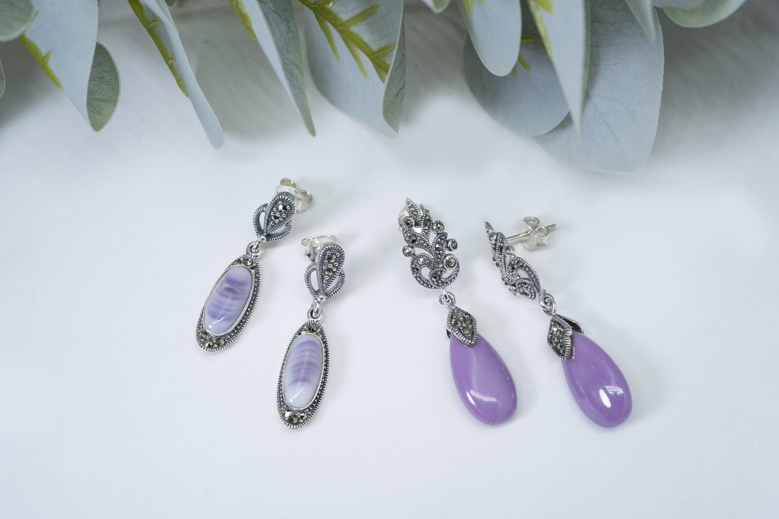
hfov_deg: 38.9
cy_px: 262
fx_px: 1103
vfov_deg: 26.5
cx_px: 394
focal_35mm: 51
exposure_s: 1/50
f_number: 10
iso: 200
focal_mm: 50
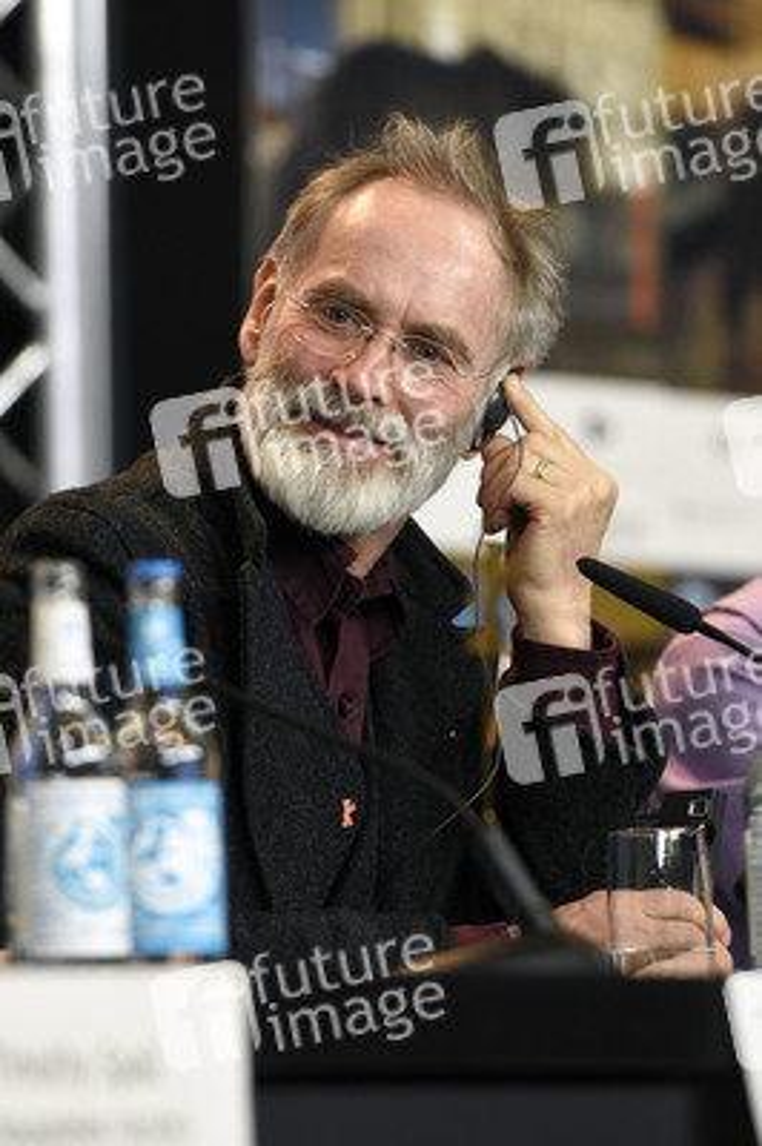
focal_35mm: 300
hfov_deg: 4.6
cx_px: 381
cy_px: 573
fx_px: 9541
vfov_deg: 6.9
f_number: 4
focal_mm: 200
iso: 1600
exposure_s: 1/400
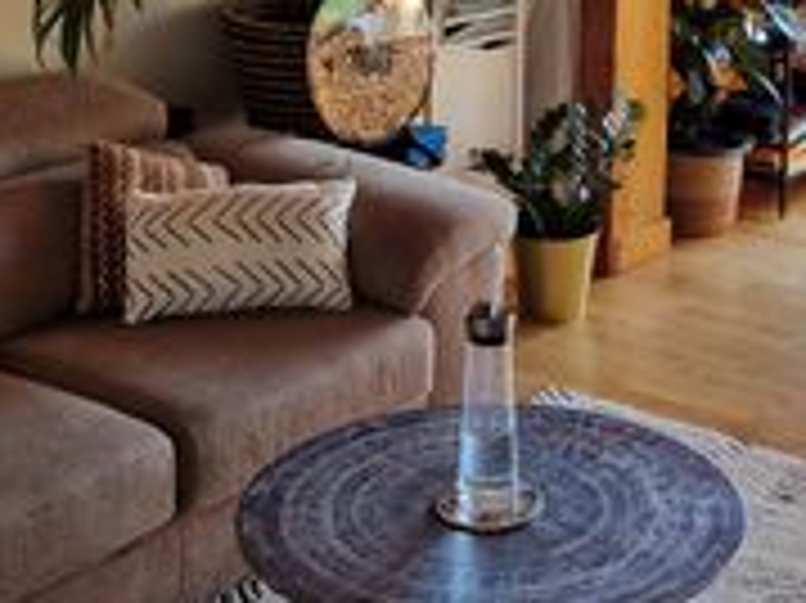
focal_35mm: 77
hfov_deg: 25.1
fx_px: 1792
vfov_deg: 18.7
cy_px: 36
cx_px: 585
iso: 50
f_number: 1.8
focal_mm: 5.4
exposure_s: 1/50
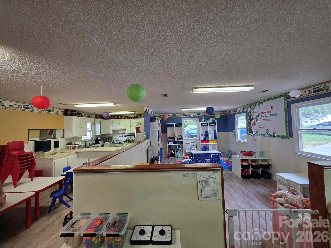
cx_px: 166
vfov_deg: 89.9
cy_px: 124
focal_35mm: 13
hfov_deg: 106.2
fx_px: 124
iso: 160
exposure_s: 1/120
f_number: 1.9
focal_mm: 2.2
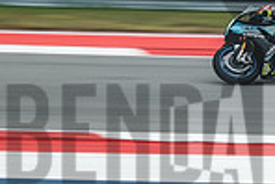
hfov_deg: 1.4
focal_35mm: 1492
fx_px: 11408
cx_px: 506
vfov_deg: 0.9
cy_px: 184
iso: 160
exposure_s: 1/100
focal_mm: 200
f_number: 3.2
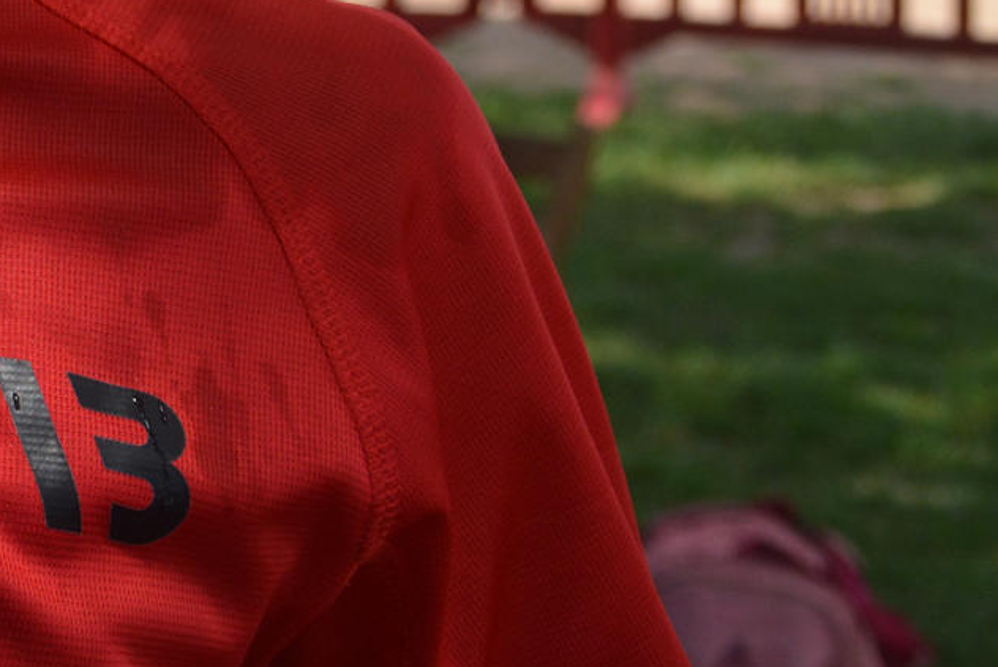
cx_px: -550
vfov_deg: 9.7
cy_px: -396
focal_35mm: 136
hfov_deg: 14.0
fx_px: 3772
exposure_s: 1/1250
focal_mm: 28
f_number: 5.6
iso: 400
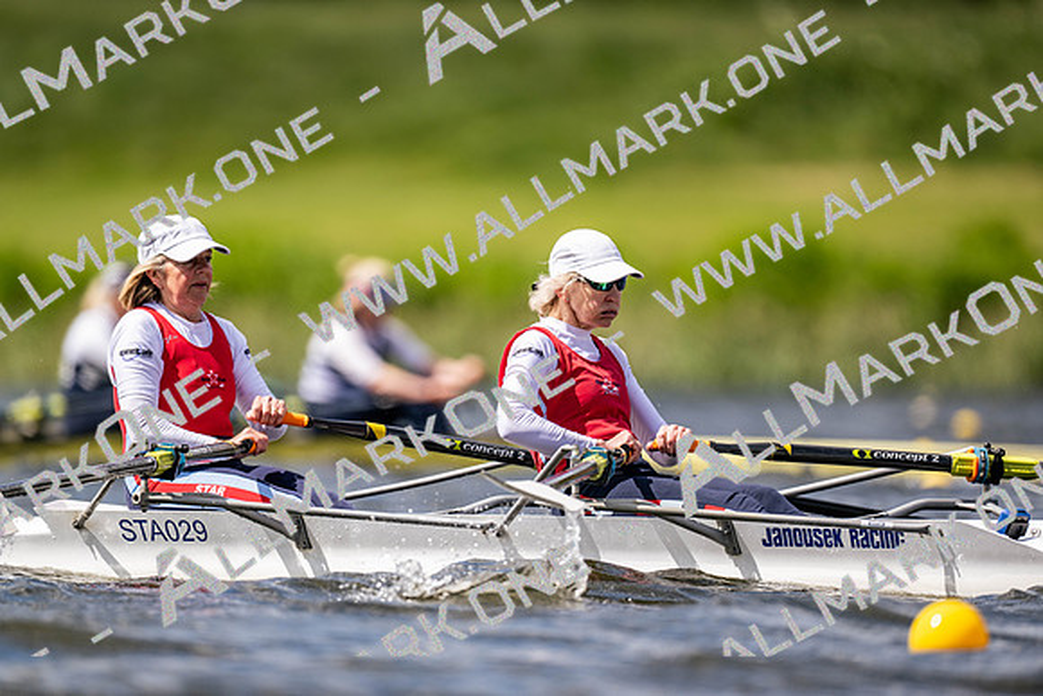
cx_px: 522
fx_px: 17387
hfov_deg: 3.4
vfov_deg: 2.3
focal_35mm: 600
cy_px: 348
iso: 250
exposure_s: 1/2500
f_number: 4
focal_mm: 600
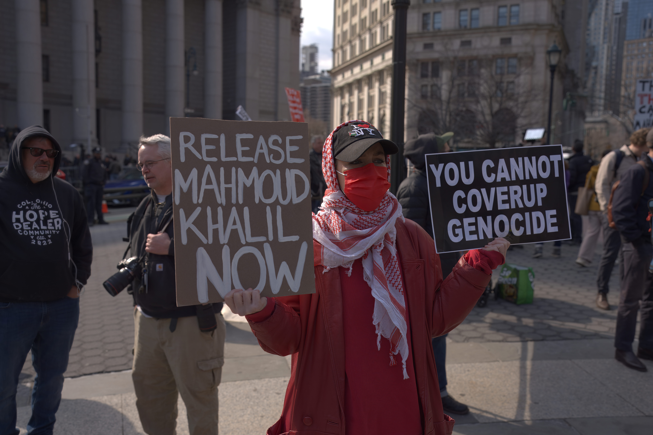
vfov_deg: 37.9
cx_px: 326
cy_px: 218
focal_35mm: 35
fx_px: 635
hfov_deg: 54.4
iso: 100
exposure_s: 1/320
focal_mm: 35
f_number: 4.5
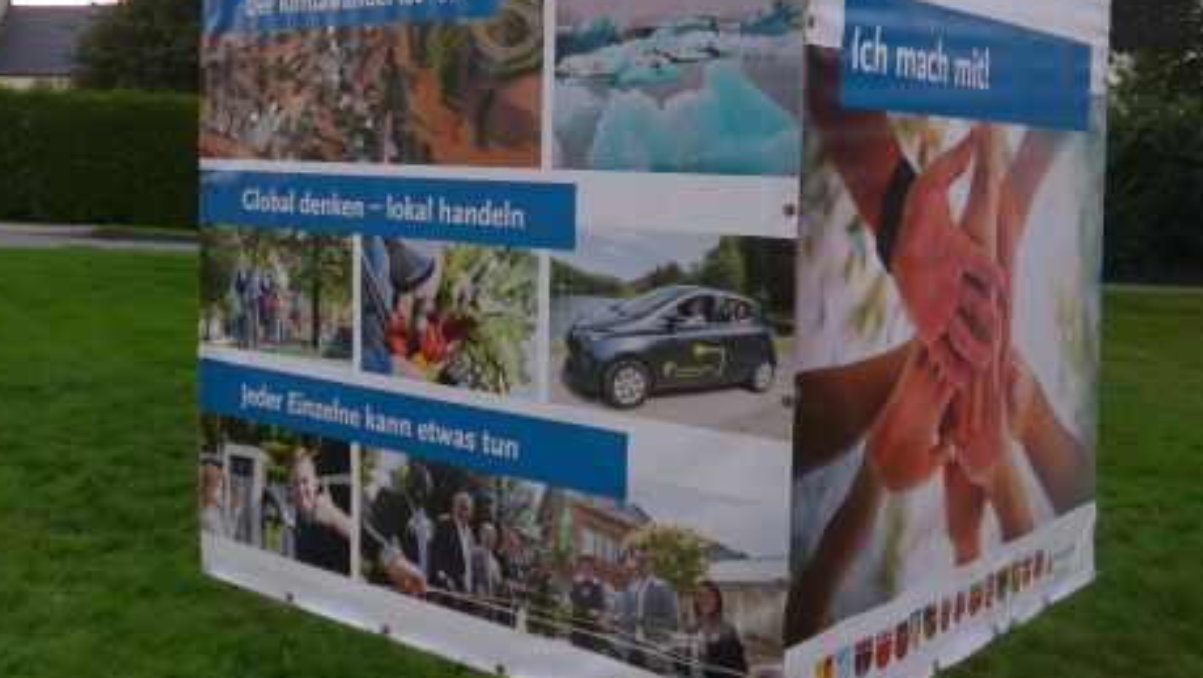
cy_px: 173
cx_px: 468
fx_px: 1404
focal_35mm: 44
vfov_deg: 26.8
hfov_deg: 46.1
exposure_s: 1/60
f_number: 2
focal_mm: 6
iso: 100
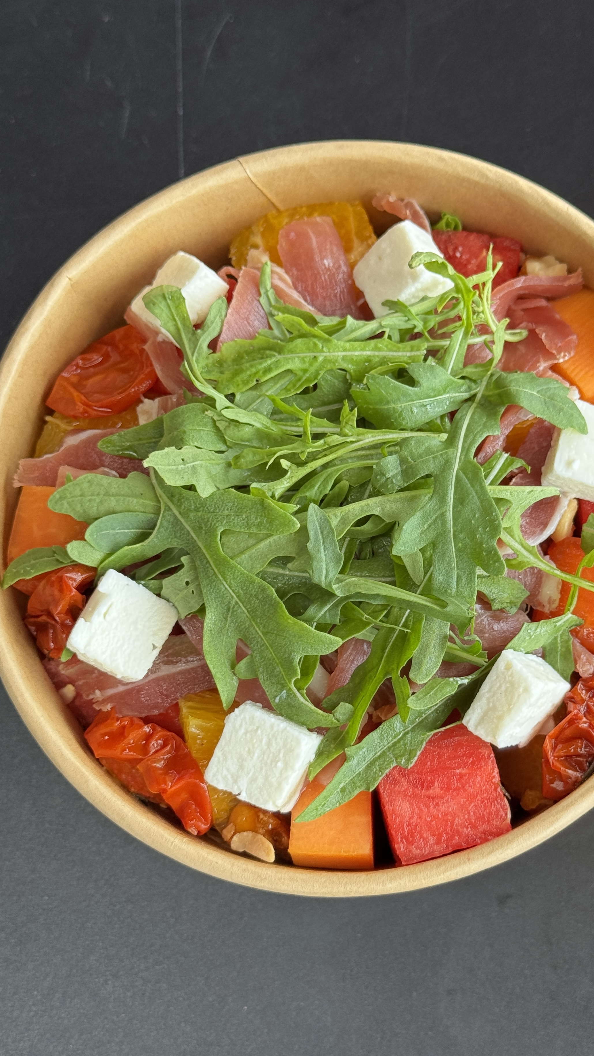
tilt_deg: -78.0
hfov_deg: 22.6
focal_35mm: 53
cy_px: 522
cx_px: 356
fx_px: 1484
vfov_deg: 39.2
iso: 64
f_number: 1.78
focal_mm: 6.76
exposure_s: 1/121
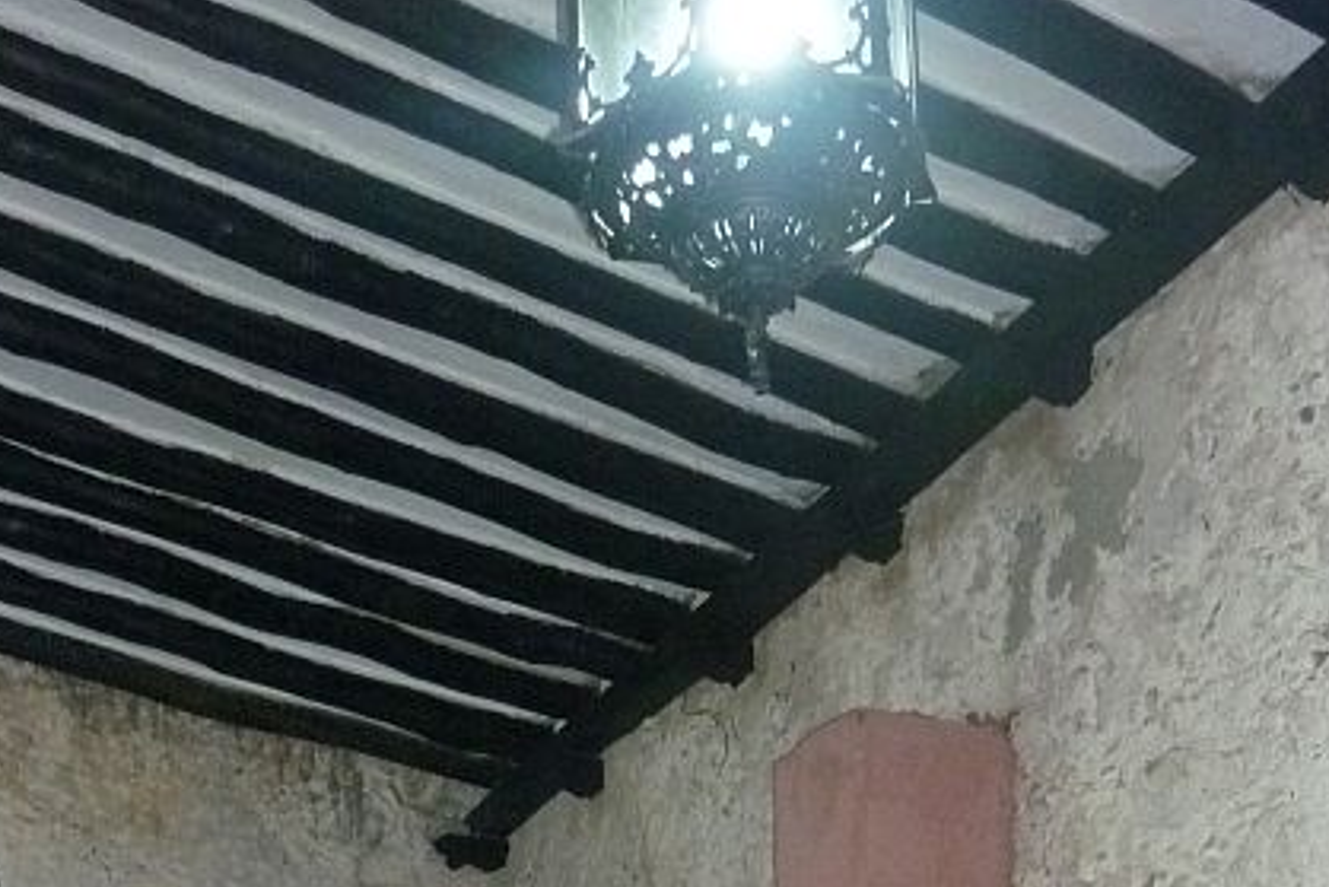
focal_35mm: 70
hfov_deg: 28.8
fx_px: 2585
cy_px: 1280
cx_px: 639
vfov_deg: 17.7
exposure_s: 1/30
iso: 400
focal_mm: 5.5
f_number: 2.8
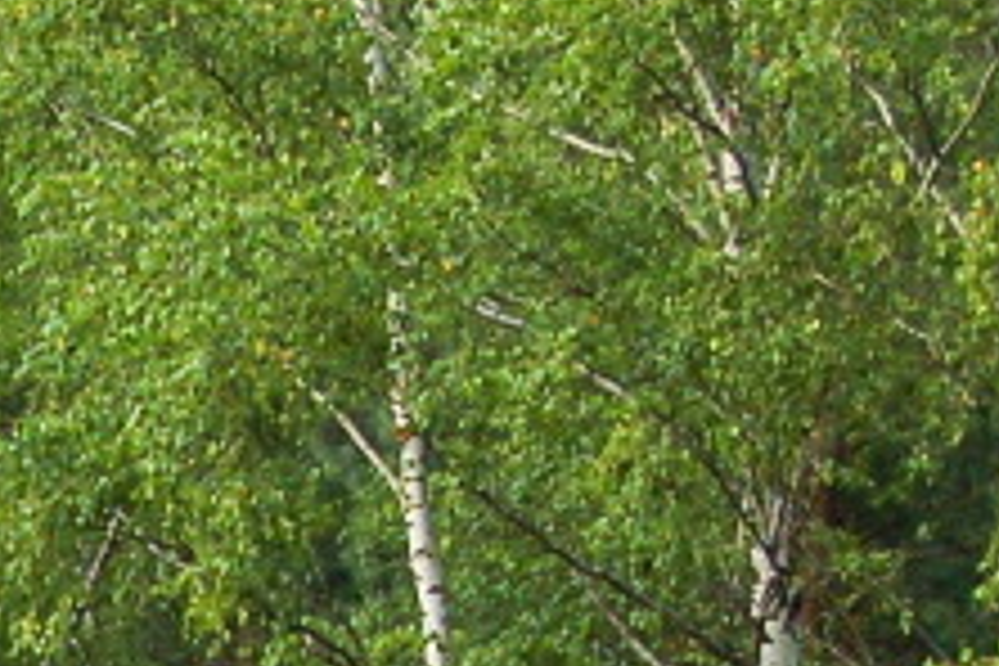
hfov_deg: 4.6
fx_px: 12367
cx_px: -878
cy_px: 1073
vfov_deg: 3.1
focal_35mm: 446
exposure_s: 1/160
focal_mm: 55
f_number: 6.3
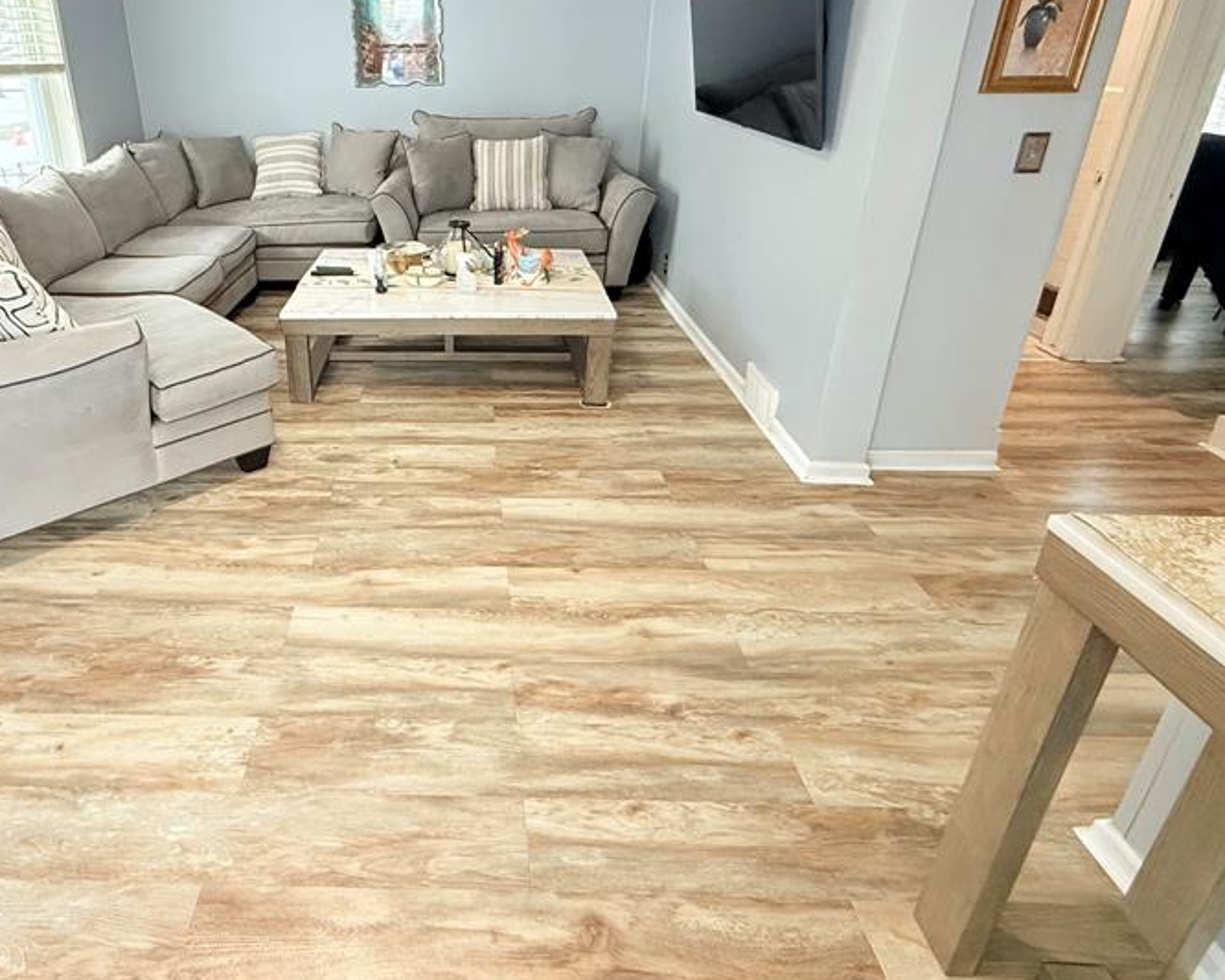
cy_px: 359
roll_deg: +1.3
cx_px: 432
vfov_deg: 64.5
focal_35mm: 21
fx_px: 761
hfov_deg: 75.7
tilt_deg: -22.1
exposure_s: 1/120
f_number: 2.2
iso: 500
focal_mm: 2.22
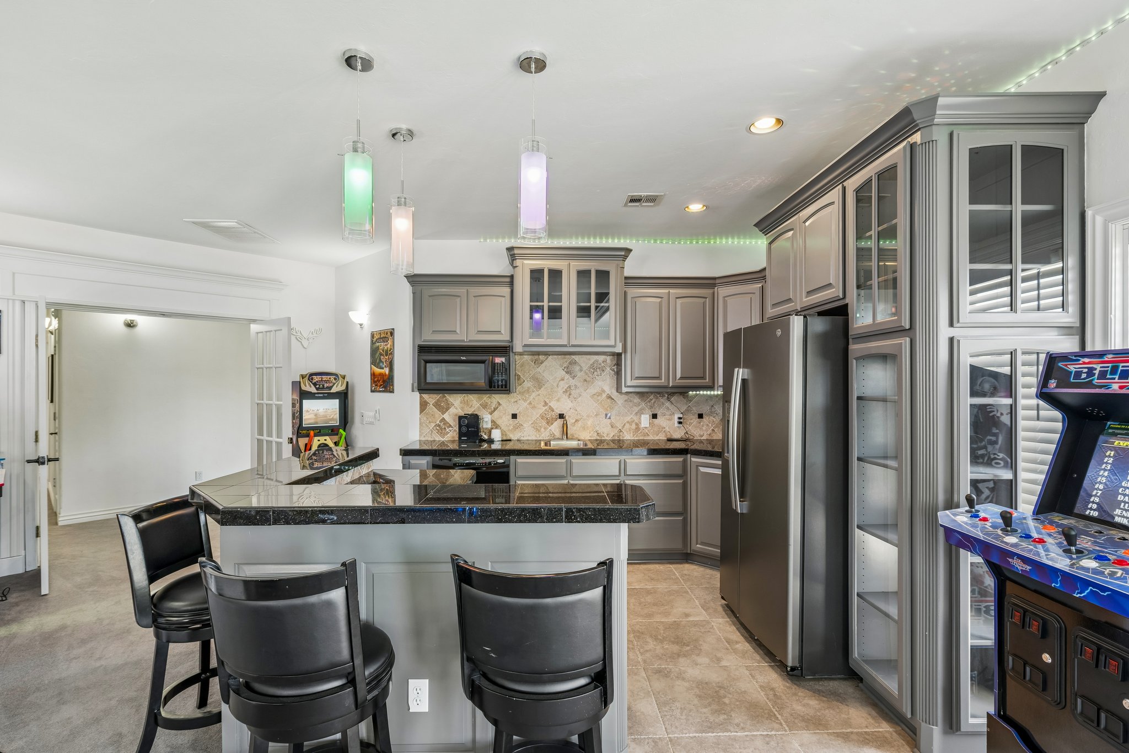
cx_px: 564
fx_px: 502
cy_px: 376
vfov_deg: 73.7
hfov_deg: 96.7
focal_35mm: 16
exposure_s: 1/5
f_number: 8
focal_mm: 16
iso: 200
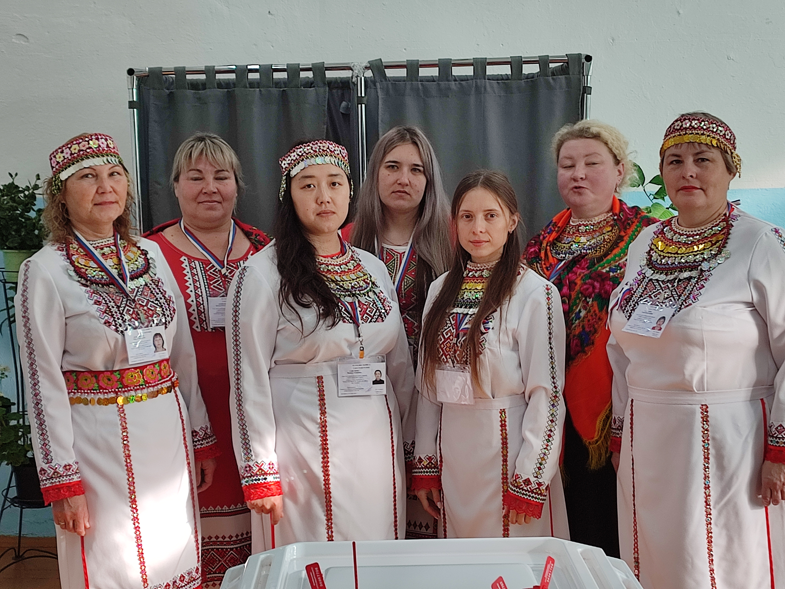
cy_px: 294
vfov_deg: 54.9
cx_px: 392
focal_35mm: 25
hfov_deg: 69.4
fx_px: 567
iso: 55
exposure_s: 1/50
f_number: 1.9
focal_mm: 6.04
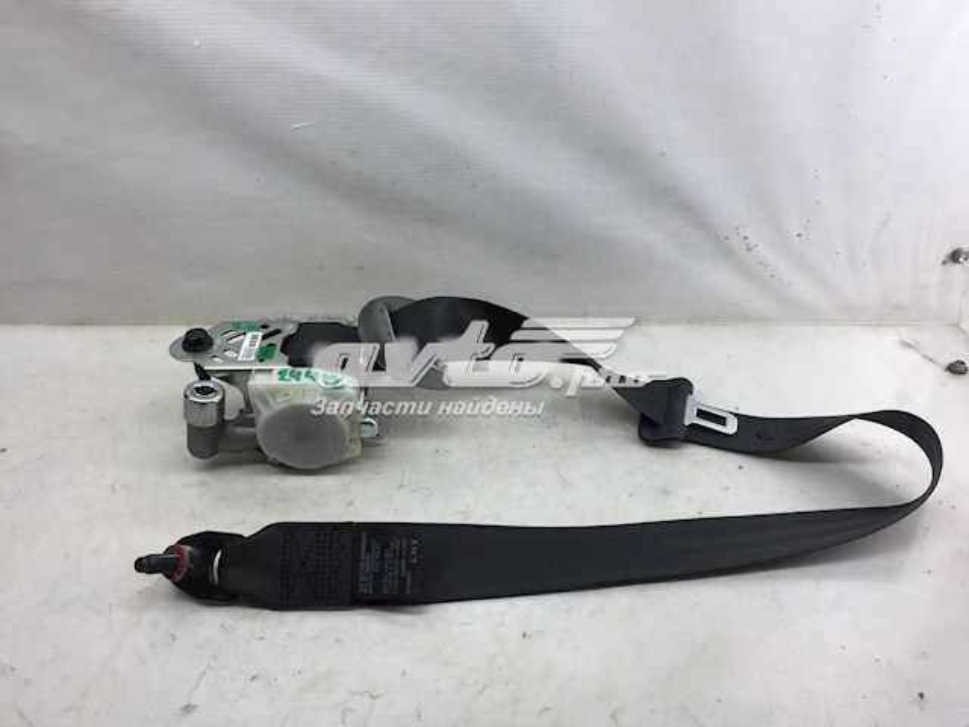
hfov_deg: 61.7
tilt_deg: -32.0
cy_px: 364
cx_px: 484
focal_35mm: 29
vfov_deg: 48.2
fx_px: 812
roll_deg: -1.0
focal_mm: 4.15
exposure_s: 1/50
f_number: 2.2
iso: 32
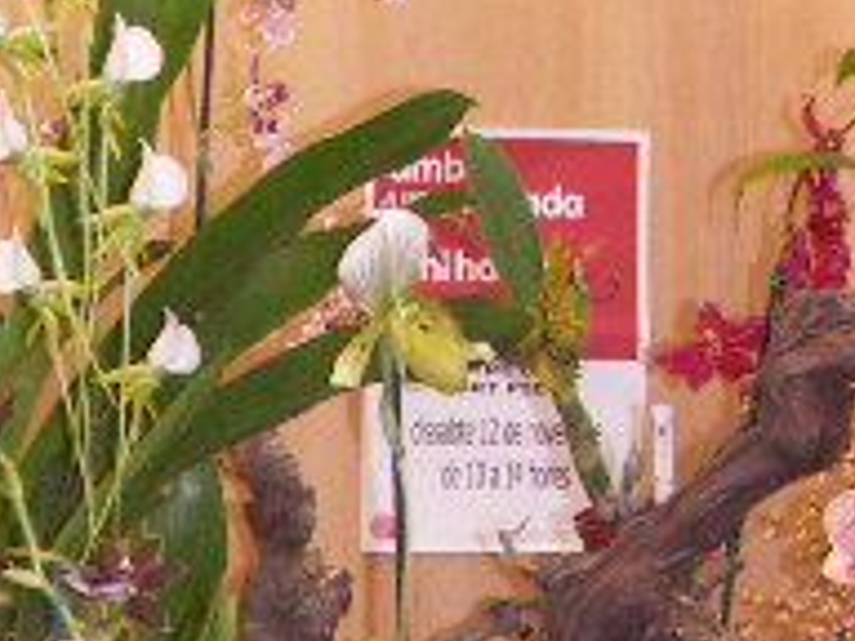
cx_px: -89
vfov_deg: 11.7
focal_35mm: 120
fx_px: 2964
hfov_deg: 15.9
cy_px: 1046
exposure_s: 1/50
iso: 200
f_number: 2.8
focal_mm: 4.7
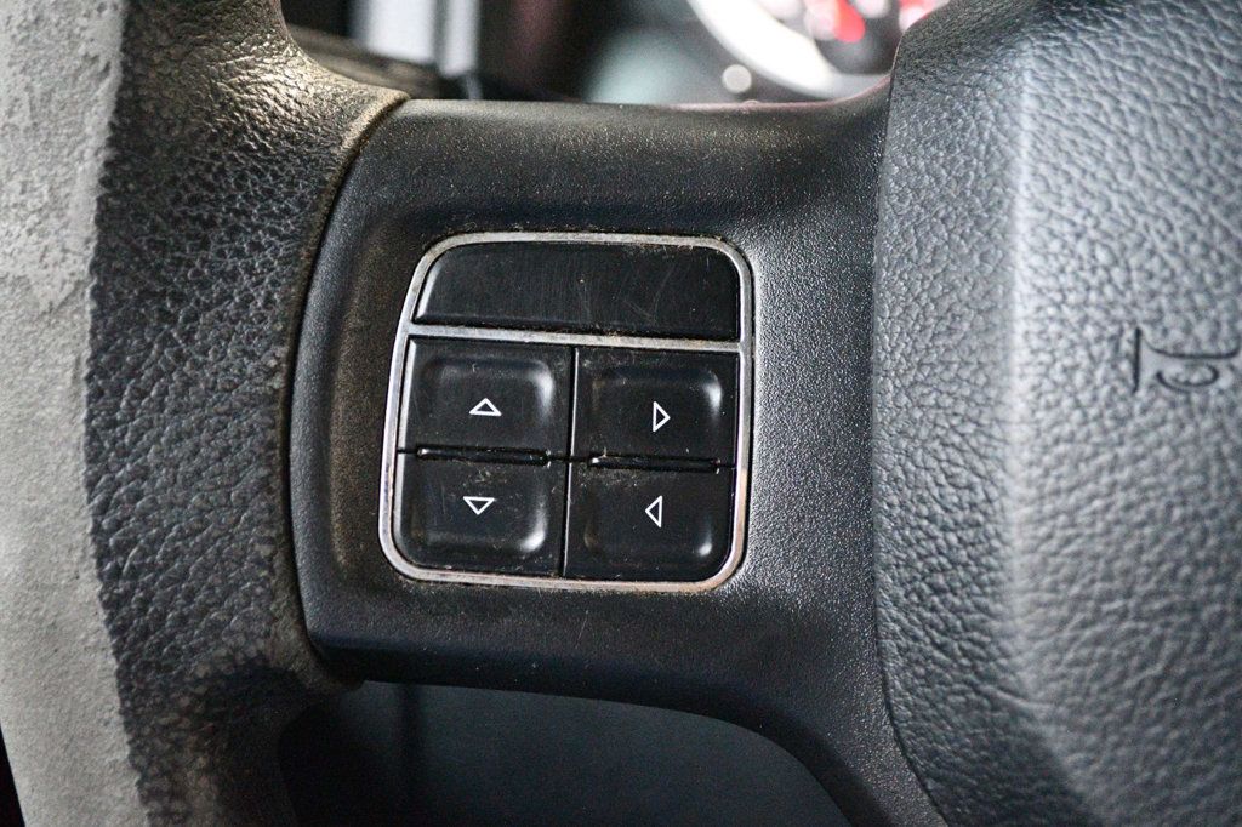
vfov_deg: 21.6
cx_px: 621
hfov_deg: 31.9
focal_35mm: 63
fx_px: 2173
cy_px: 414
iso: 12800
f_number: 5.3
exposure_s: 1/60
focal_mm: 42
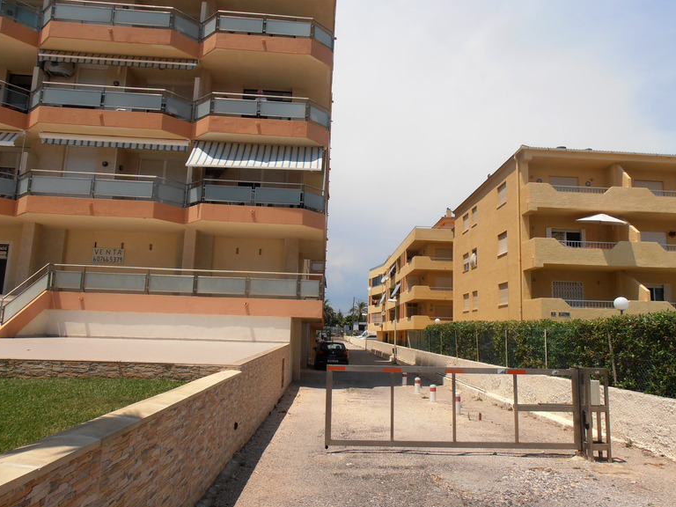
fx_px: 488
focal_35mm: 25
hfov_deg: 69.4
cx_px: 346
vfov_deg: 54.9
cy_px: 263
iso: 80
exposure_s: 1/400
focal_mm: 4.2
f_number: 7.9
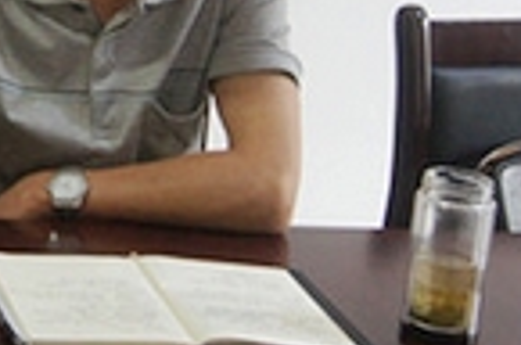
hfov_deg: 16.0
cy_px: -31
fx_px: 1805
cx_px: -54
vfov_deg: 10.8
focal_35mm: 125
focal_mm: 22
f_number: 4
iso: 1000
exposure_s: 1/40
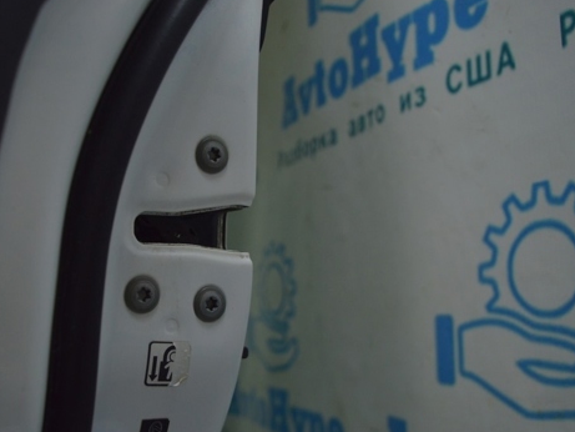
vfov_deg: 32.8
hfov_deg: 42.3
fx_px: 731
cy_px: 259
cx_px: 186
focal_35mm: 44
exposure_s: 1/160
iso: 400
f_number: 3.8
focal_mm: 22
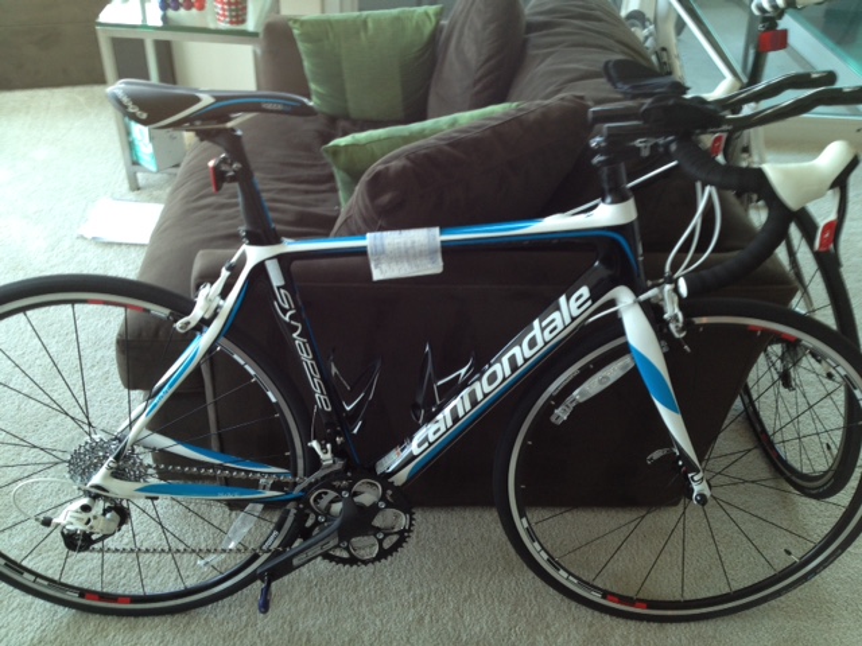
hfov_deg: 52.6
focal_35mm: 35
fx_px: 872
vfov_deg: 40.7
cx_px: 431
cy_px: 323
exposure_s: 1/30
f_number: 2.4
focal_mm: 4.28
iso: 80
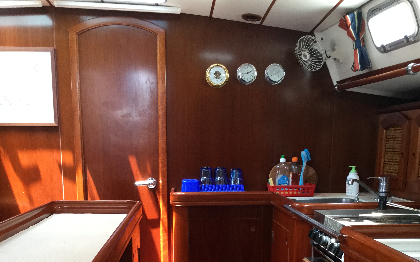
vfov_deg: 27.9
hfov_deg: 45.3
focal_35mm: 44
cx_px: 211
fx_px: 504
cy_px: 248
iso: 125
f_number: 2.4
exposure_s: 1/33
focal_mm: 3.3
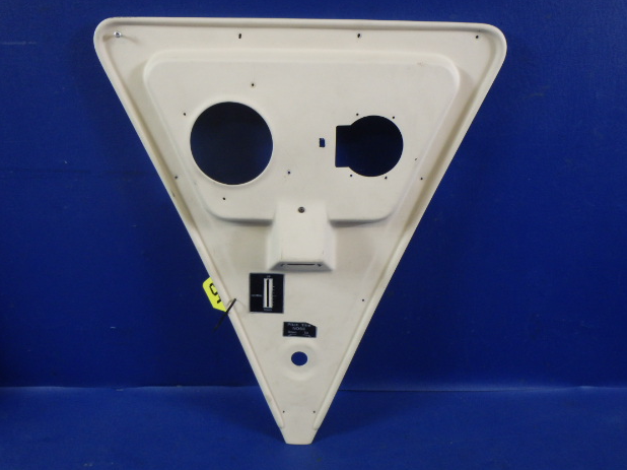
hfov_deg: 61.7
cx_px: 306
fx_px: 525
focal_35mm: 29
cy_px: 238
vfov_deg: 48.2
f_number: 3.9
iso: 400
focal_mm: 5
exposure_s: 1/30
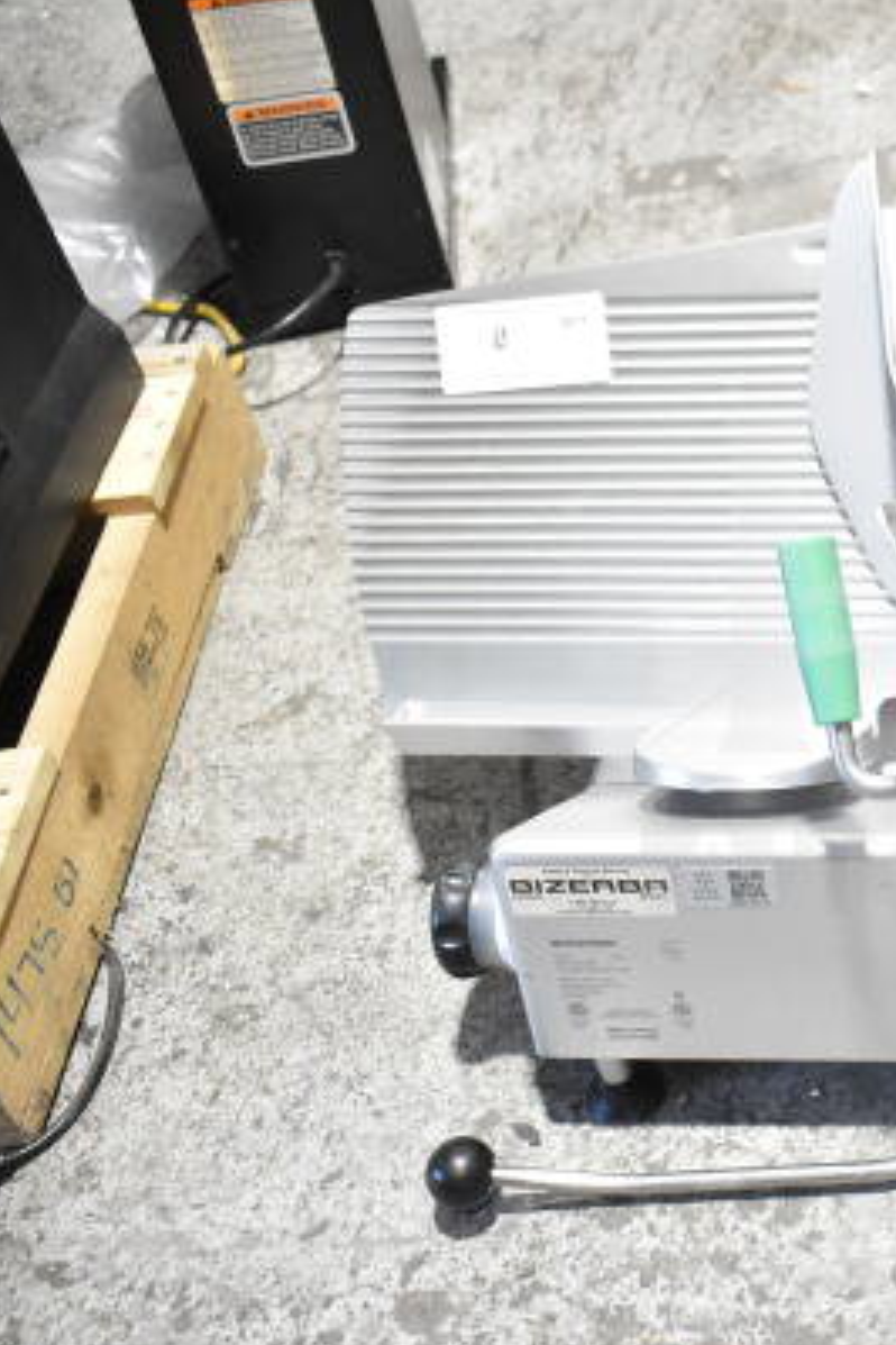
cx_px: 1017
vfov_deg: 37.7
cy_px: 679
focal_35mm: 53
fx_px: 1970
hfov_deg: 23.8
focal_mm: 23
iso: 1600
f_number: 4.5
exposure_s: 1/80
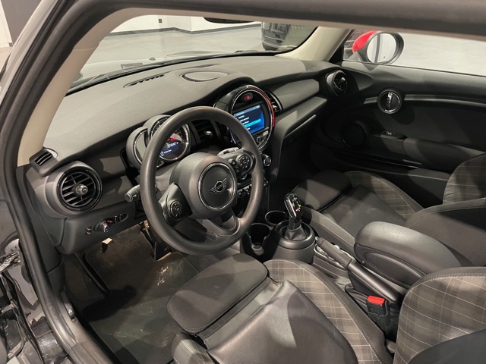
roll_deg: +0.1
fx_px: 365
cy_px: 182
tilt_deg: -30.0
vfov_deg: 53.1
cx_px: 243
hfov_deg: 67.3
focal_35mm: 26
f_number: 1.6
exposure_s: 1/25
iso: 500
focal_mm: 4.2
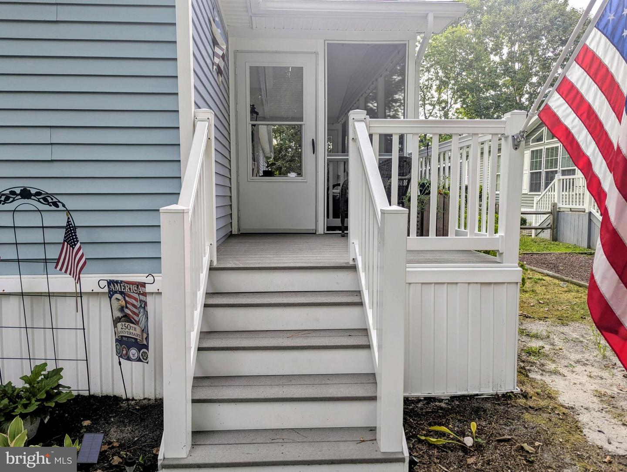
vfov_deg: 56.9
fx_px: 435
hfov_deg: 71.5
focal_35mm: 24
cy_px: 236
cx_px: 314
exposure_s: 1/365
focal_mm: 6.81
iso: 36
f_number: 1.85
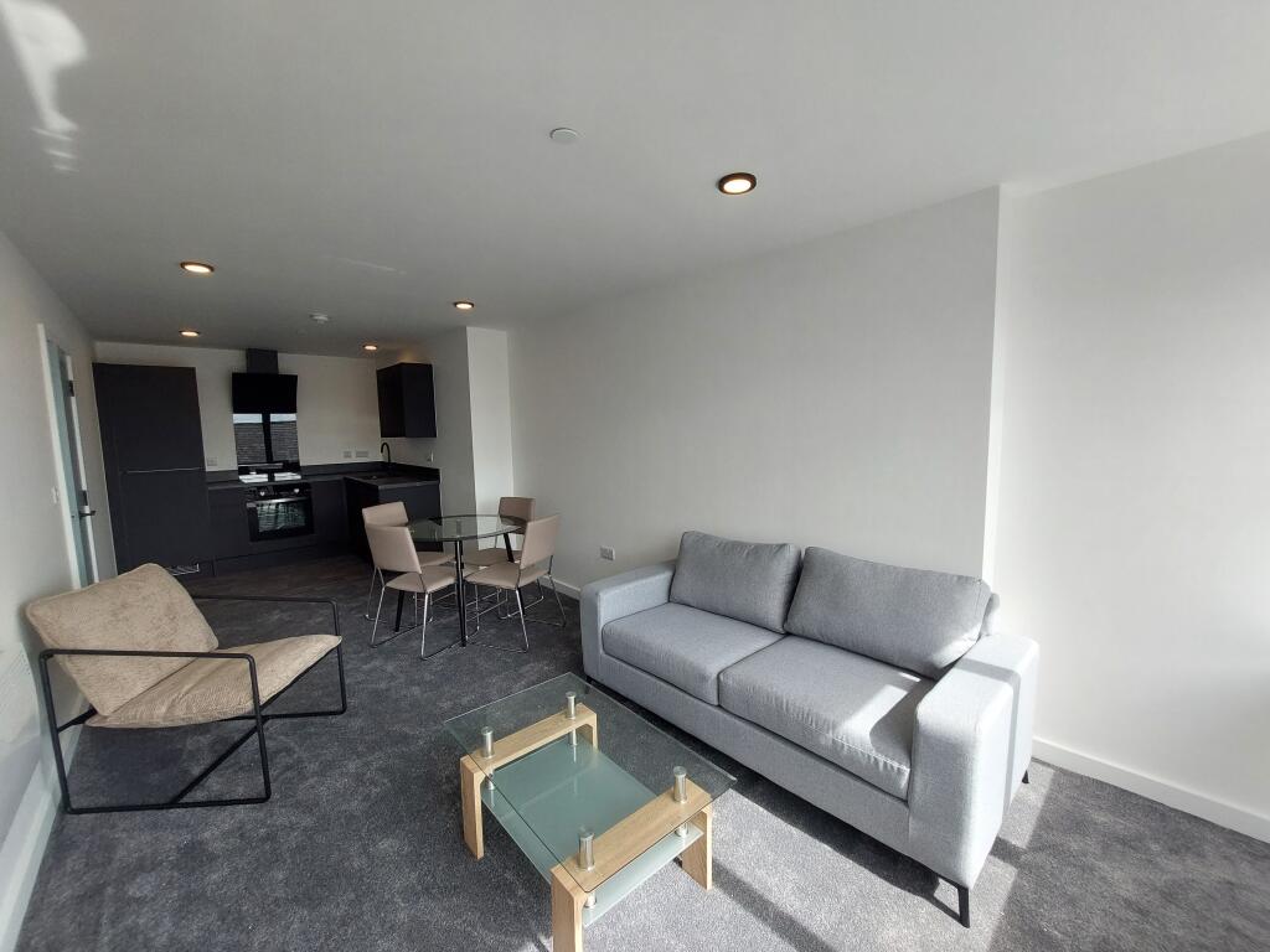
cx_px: 635
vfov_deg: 89.9
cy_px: 476
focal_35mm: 13
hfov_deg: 106.2
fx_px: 477
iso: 50
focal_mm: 1.74
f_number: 2.2
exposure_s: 1/253
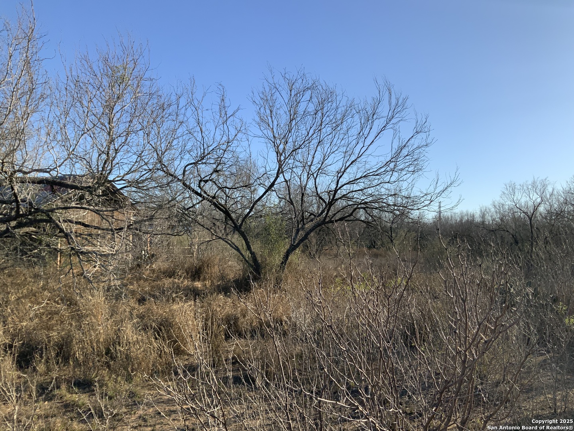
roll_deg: -0.7
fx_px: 481
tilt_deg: +0.6
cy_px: 216
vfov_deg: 48.2
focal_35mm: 29
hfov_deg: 61.7
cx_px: 287
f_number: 1.8
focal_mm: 3
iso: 16
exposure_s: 1/1912
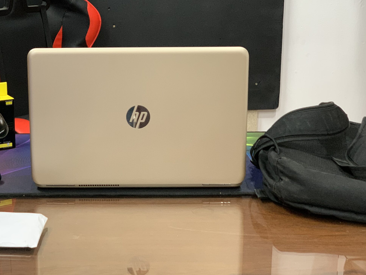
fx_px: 730
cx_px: 127
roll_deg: +0.4
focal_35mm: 69
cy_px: 121
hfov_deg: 28.0
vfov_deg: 21.3
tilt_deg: -14.5
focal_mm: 6
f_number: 2.4
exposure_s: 1/60
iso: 320
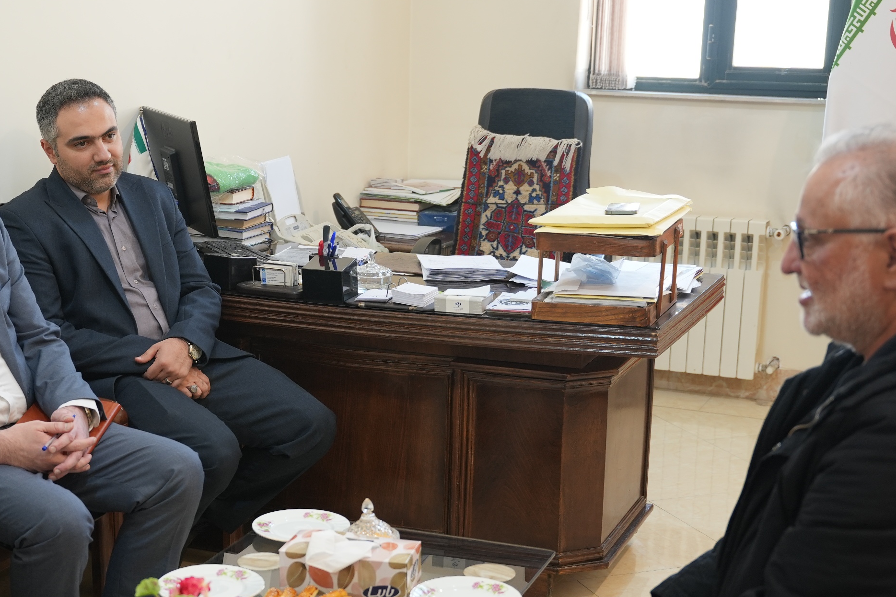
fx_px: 1521
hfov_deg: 32.6
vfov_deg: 22.2
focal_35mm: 61
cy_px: 377
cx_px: 300
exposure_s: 1/40
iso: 400
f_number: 2.8
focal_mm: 32.6
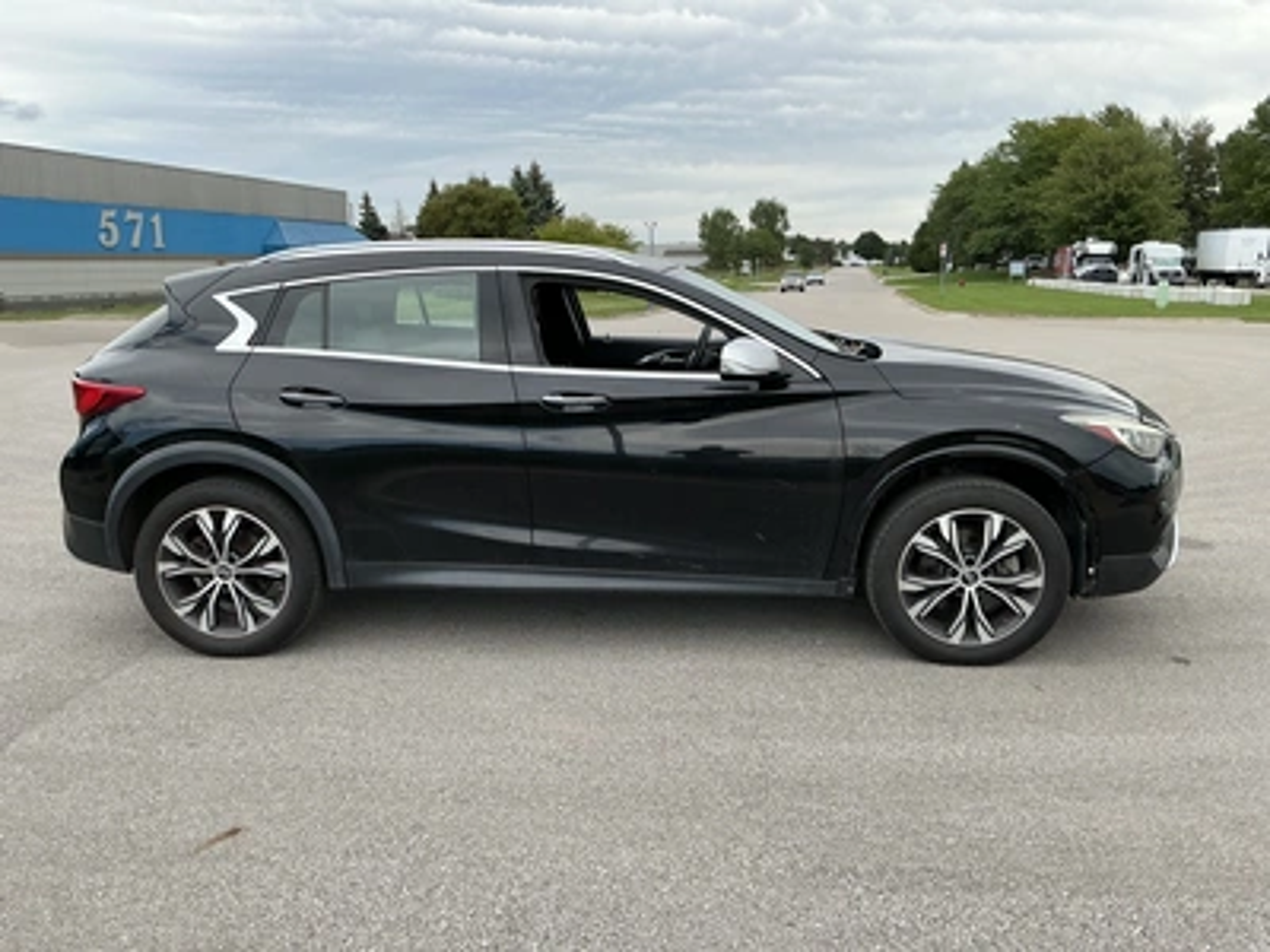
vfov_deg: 49.7
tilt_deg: -8.8
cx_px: 635
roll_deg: +1.0
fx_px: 1027
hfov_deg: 63.4
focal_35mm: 28
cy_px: 476
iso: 25
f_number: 1.8
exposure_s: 1/627
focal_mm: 3
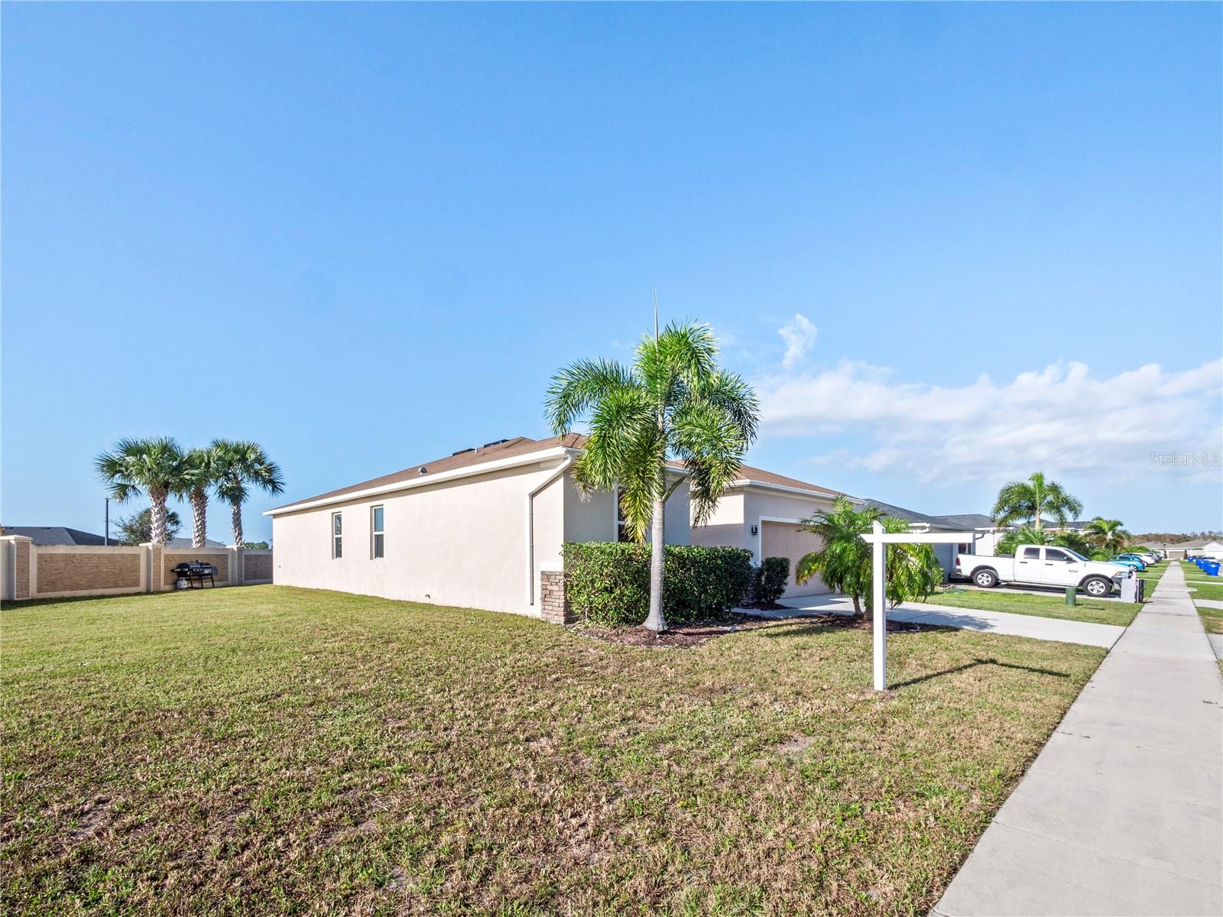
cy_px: 458
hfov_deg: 102.1
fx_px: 495
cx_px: 612
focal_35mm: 14
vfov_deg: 85.7
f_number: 9
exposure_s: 1/500
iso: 200
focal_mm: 7
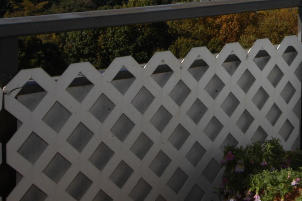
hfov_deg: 22.0
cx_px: 309
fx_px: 746
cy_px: -20
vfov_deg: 15.0
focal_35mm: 89
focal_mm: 24
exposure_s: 1/125
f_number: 20
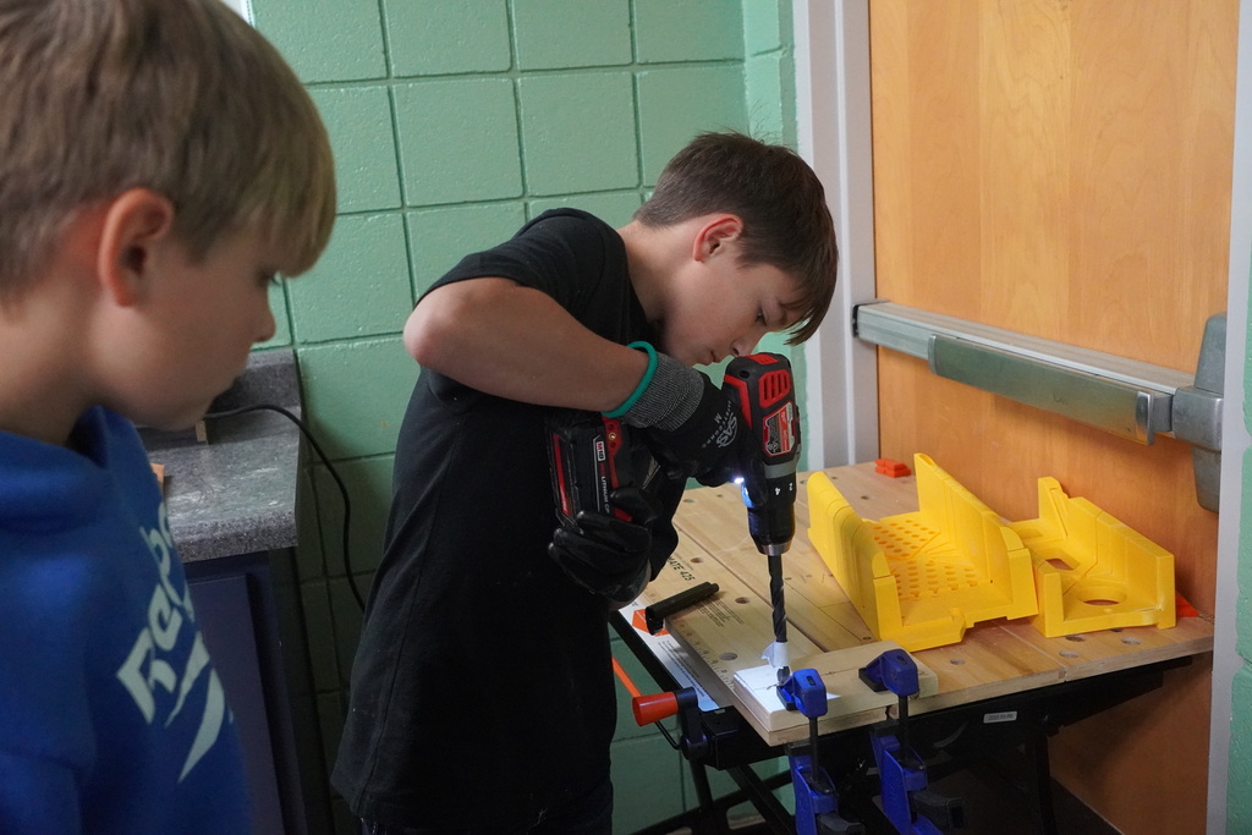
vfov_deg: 38.4
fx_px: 1200
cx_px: 626
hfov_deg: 55.1
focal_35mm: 34
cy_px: 418
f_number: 4
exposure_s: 1/160
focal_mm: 23
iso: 6400
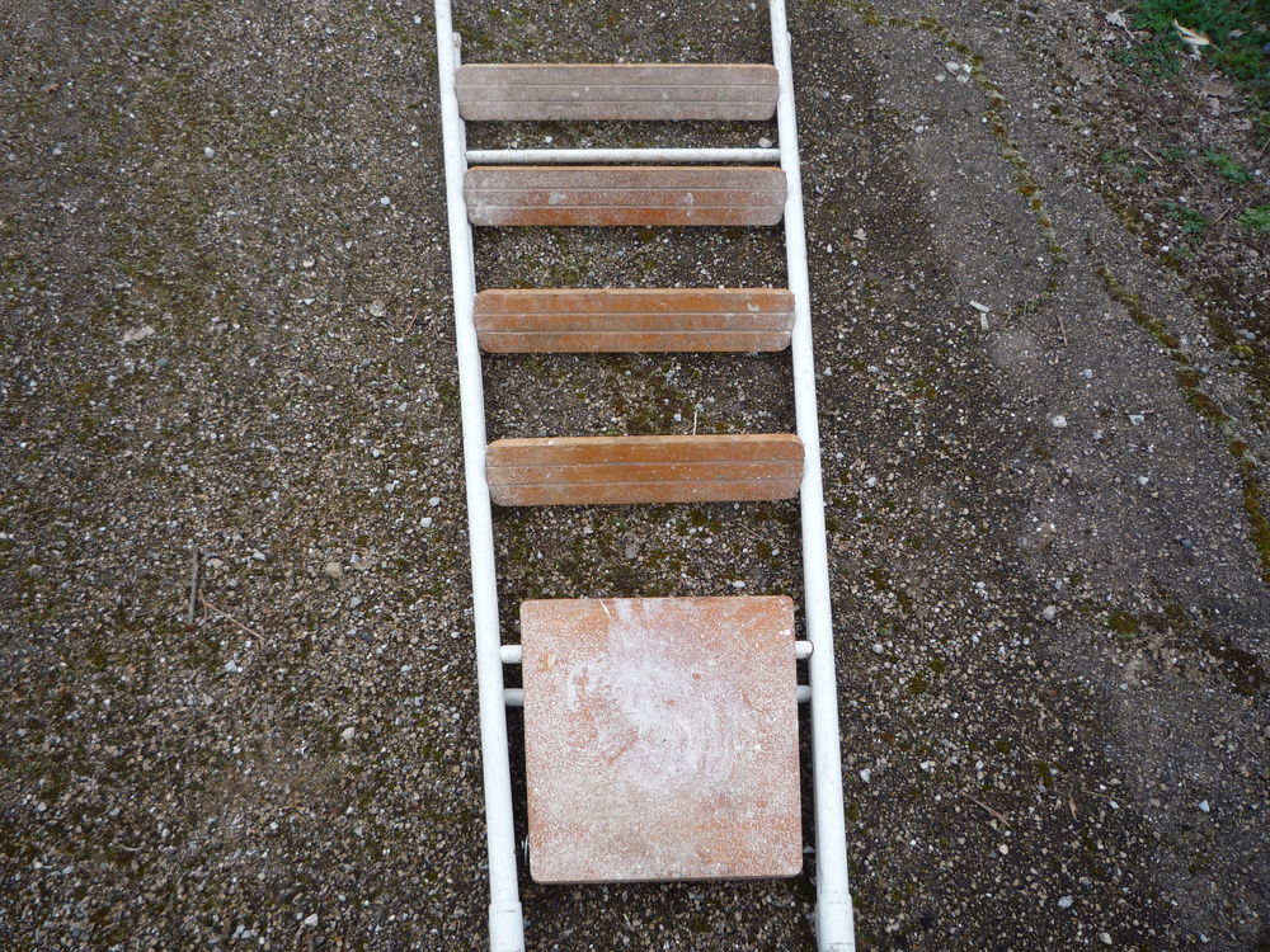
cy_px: 476
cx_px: 635
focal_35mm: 30
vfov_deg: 46.8
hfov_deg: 60.0
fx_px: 1101
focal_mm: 5.2
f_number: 4
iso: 100
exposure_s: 1/125
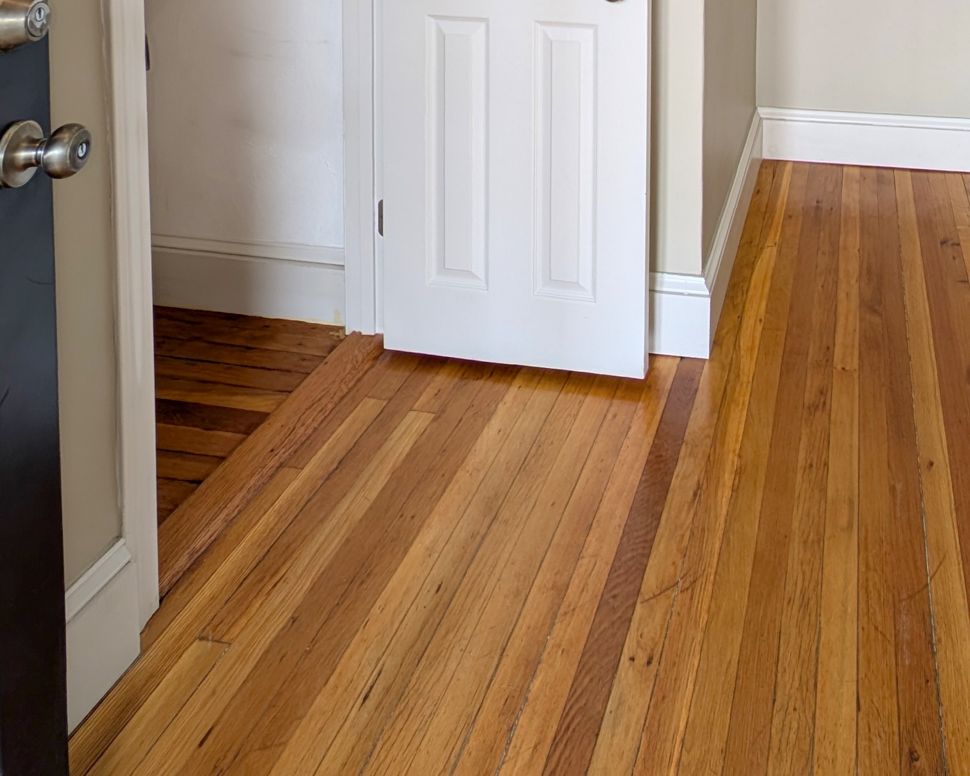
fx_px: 718
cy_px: -163
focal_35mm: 25
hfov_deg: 63.2
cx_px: 753
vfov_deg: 39.8
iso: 40
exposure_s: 1/60
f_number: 1.95
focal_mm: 2.23
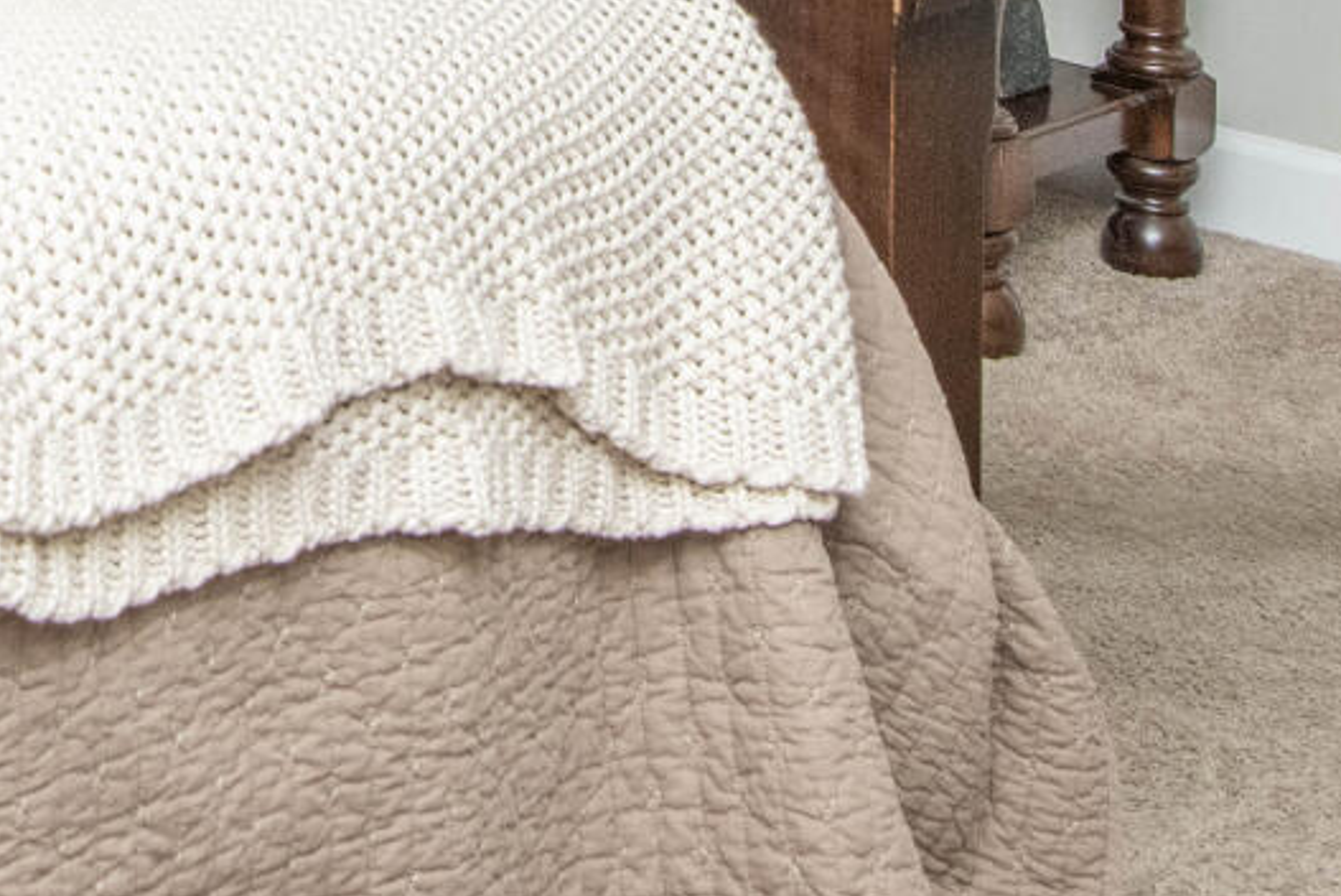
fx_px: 3391
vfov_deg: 12.6
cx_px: -198
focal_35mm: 91
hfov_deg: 21.1
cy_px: -1067
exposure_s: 1/250
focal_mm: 16
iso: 500
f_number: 9
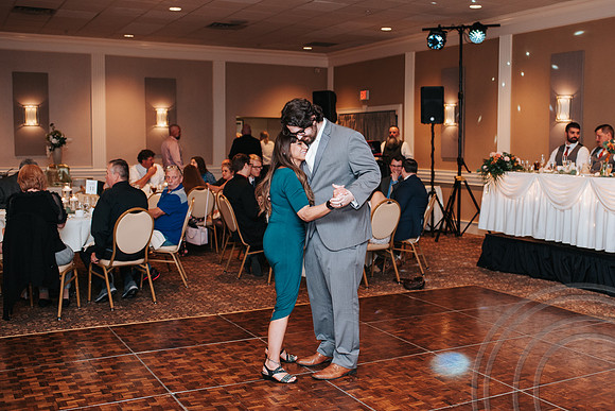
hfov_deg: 44.6
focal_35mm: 44
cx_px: 361
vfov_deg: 30.7
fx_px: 747
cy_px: 202
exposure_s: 1/160
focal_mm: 35
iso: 1000
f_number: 2.8
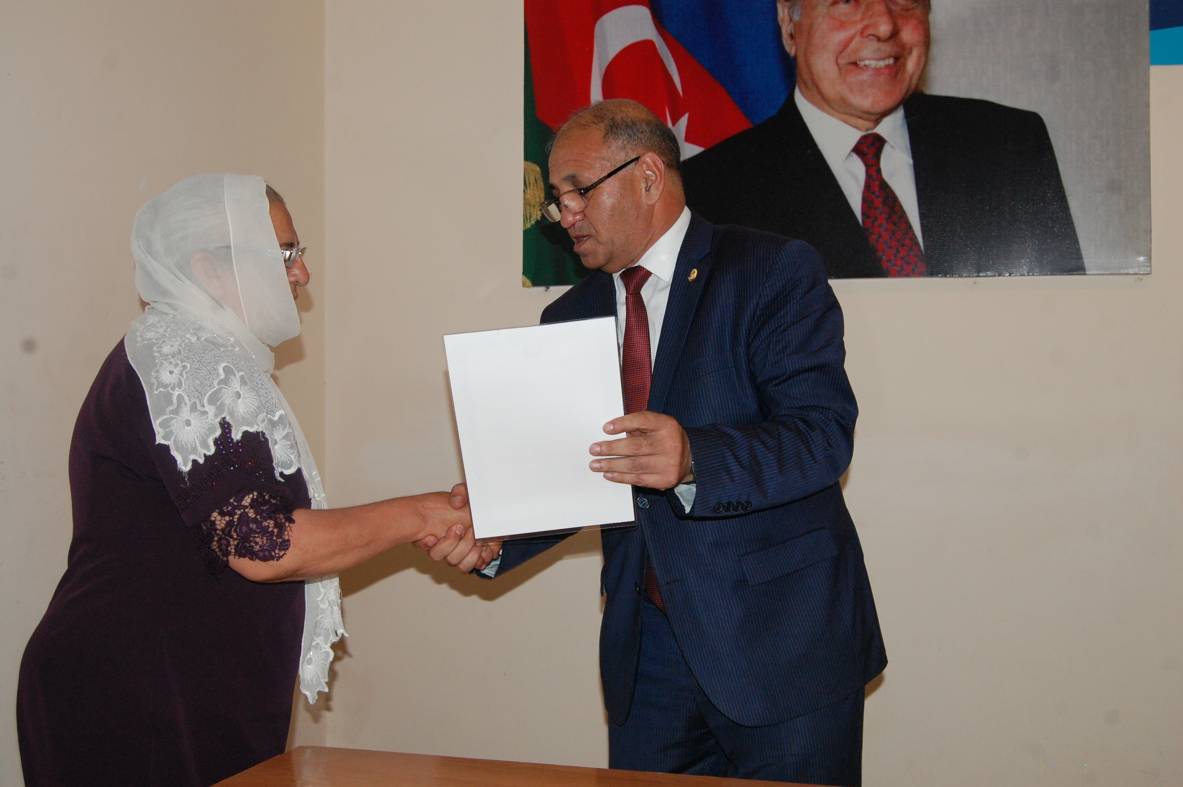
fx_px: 1477
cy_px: 394
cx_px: 592
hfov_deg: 43.6
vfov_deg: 29.8
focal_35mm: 45
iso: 800
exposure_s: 1/80
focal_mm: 30
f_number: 7.1
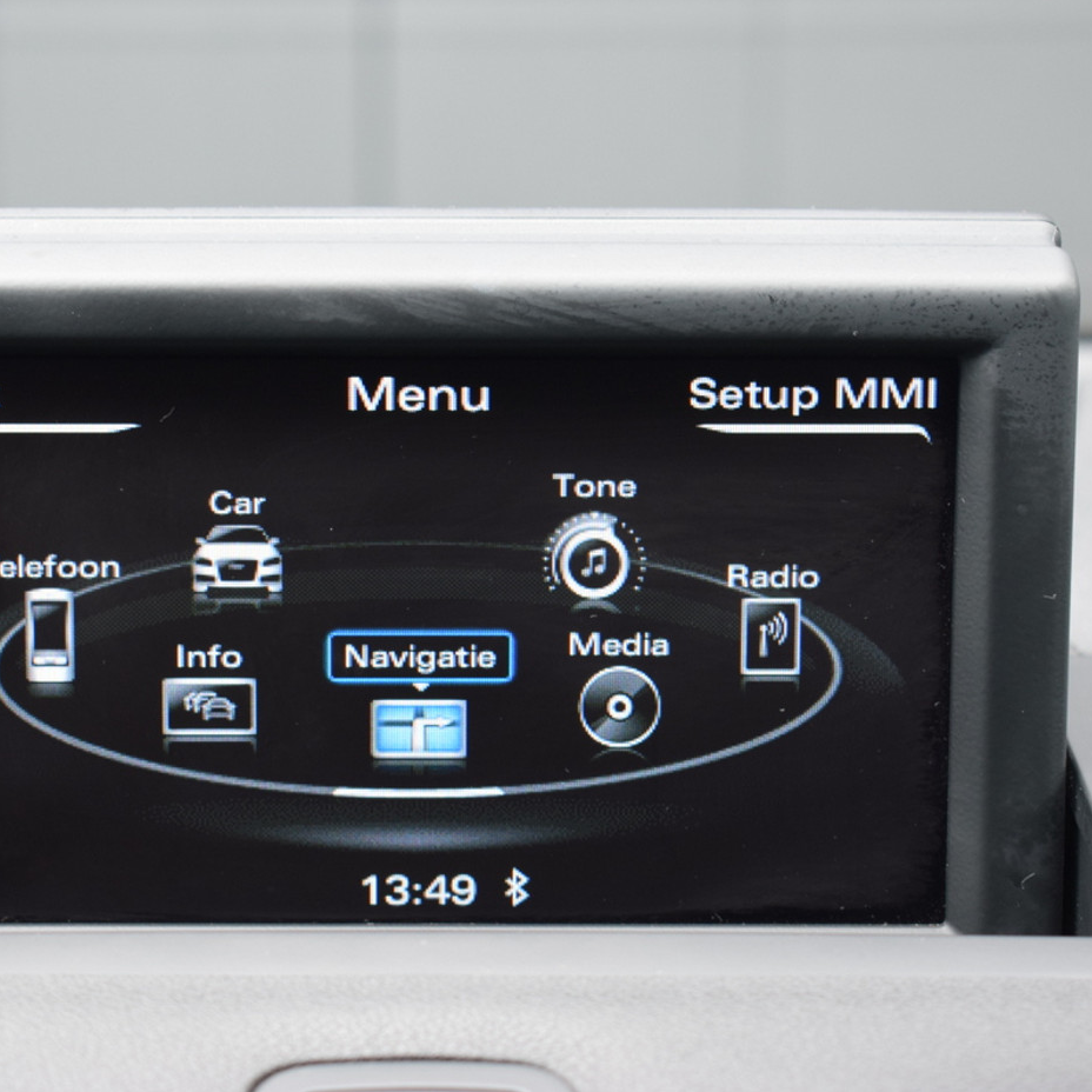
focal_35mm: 100
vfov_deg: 17.4
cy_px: 544
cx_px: 417
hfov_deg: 17.4
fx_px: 3569
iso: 450
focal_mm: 52
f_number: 5.6
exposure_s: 1/60
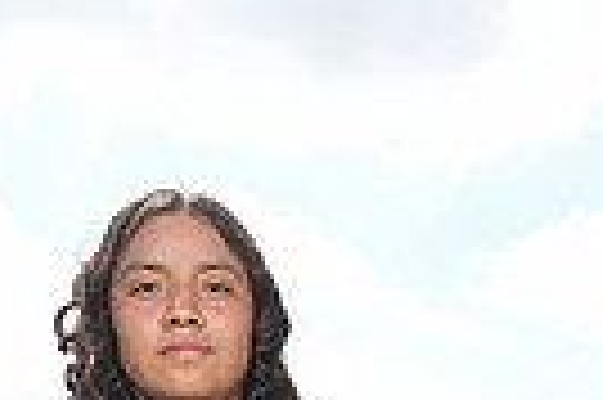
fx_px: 2811
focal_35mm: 168
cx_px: 328
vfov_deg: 7.6
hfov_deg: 12.2
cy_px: 935
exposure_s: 1/200
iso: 200
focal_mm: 50
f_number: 9
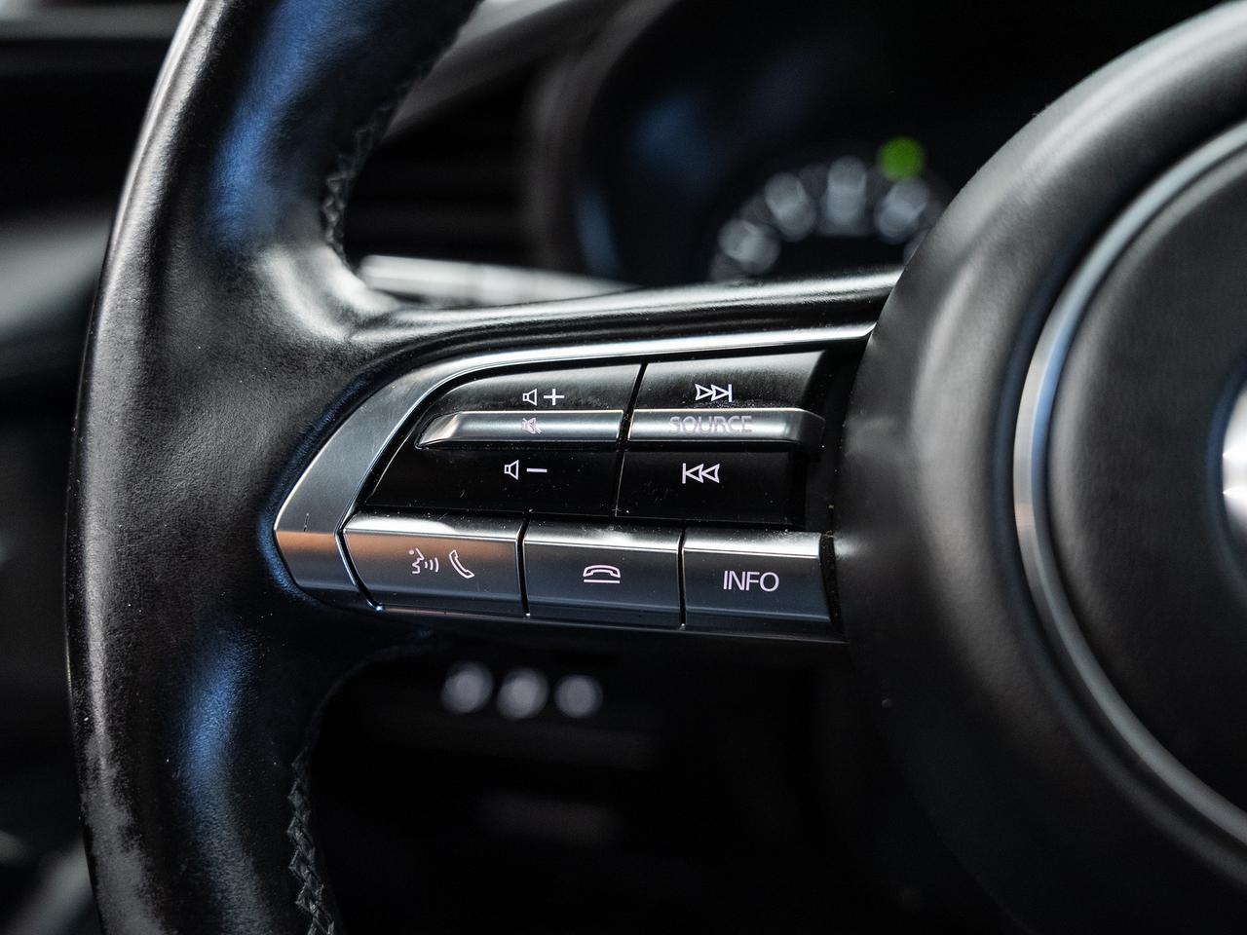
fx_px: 1259
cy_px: 468
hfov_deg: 52.7
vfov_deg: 40.8
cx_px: 624
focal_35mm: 35
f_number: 3.5
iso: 1000
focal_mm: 32.3
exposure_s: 1/40
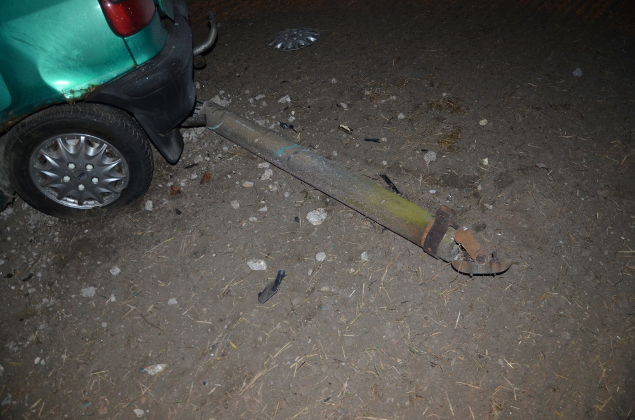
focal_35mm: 24
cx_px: 318
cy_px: 210
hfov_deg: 73.9
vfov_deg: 52.9
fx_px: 422
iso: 800
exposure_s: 1/60
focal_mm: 16
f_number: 3.5
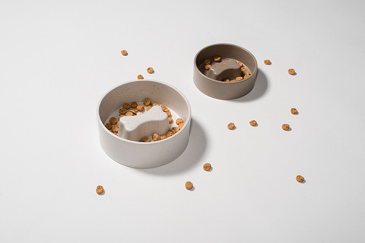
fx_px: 558
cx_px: 191
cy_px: 124
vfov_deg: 24.6
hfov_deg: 36.2
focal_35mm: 55
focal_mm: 50
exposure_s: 1/250
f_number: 16
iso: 250
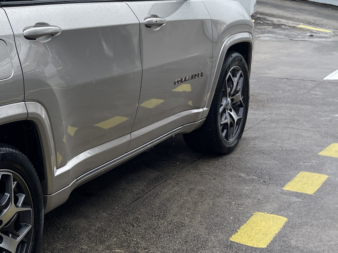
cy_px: 105
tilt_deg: -11.7
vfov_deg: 22.6
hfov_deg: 25.6
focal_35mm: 65
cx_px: -100
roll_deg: +2.5
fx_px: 635
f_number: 1.6
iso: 32
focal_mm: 5.1
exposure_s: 1/1225
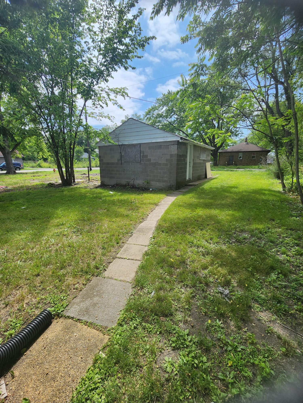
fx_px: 152
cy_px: 202
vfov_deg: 106.2
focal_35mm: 13
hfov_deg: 89.9
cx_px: 152
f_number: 2.2
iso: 50
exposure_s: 1/1628
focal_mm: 2.2
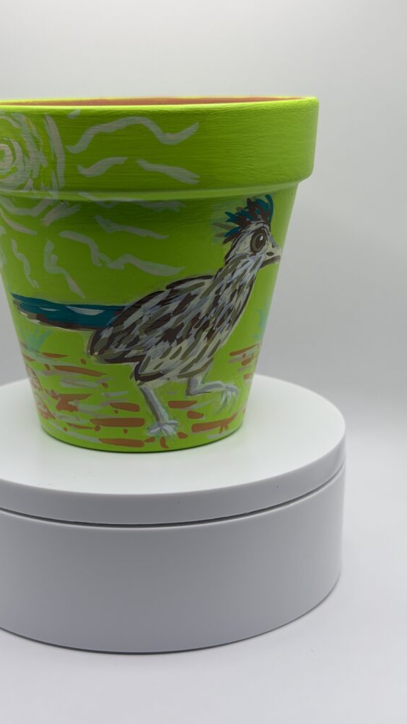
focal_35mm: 53
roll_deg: -0.3
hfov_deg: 22.6
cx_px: 151
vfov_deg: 39.2
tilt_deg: -15.3
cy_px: 365
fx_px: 1017
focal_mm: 6.76
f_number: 1.78
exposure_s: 1/875
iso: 64
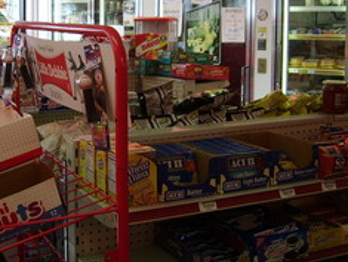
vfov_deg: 23.5
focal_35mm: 62
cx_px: 122
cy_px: 73
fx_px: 624
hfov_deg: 31.0
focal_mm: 5.95
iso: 100
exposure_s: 1/38
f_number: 2.8
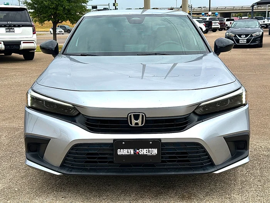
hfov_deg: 39.7
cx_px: 135
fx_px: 374
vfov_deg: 30.3
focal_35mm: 48
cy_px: 102
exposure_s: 1/3597
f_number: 1.78
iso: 64
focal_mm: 6.86
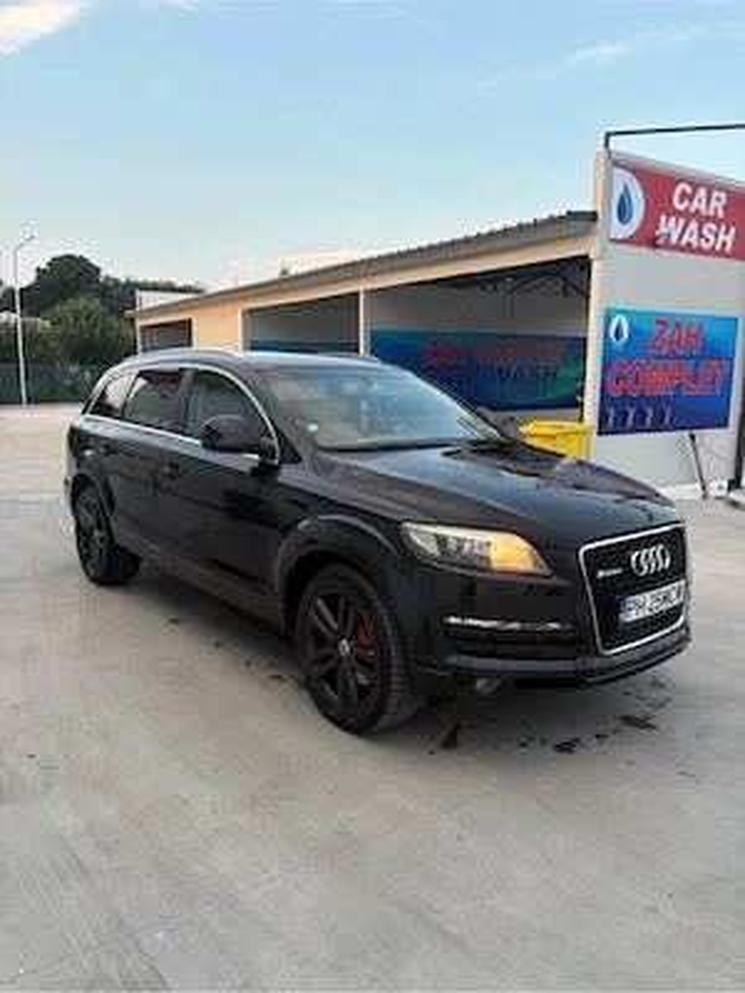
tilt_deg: -8.5
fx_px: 746
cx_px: 372
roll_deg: -0.5
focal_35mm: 26
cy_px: 496
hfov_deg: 53.1
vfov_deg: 67.3
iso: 64
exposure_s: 1/121
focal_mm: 5.96
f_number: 1.6
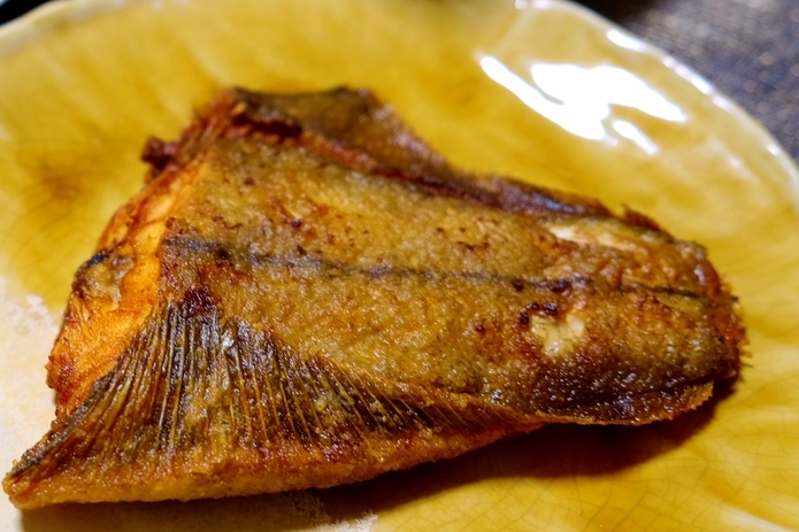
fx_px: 1265
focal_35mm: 57
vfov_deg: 23.3
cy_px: 90
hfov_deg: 33.6
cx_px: 117
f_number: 3.6
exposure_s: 1/9
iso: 200
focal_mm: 22.3
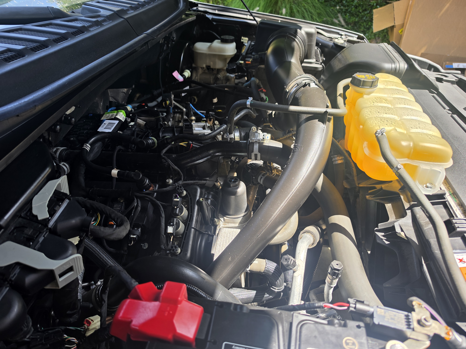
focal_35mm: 23
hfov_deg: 73.9
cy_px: 174
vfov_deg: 58.9
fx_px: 310
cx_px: 233
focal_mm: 6.5
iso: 10
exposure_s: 1/222
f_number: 1.4
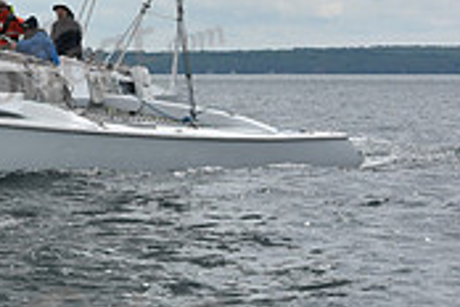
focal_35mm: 233
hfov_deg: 8.6
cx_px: -283
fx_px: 2977
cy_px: -28
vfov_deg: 5.9
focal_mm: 70
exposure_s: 1/800
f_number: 11
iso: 250
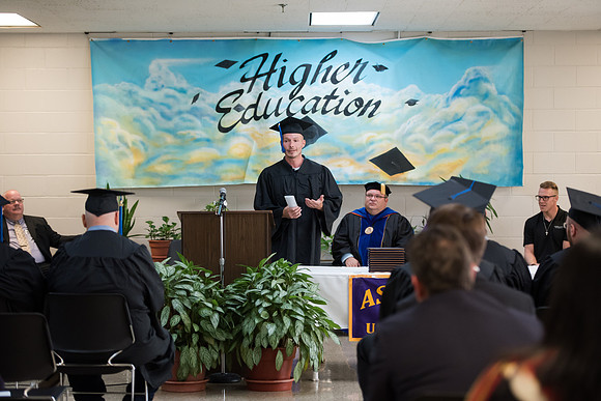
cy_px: 200
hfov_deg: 22.1
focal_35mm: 92
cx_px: 300
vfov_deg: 14.9
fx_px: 1536
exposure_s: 1/200
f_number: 3.2
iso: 3200
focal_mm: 92
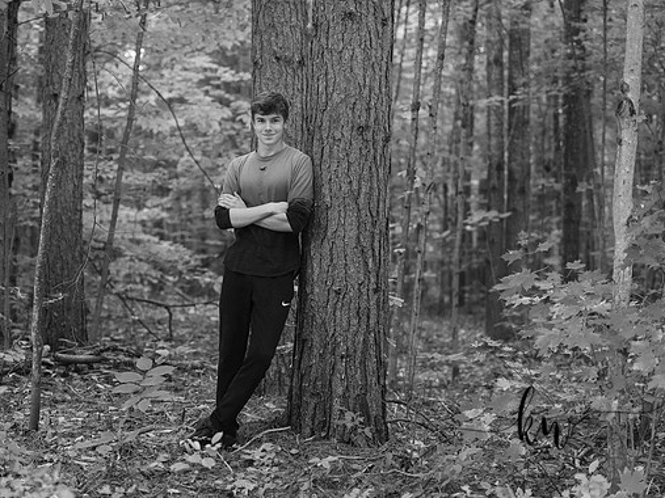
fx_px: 1479
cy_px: 251
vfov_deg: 19.1
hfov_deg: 25.3
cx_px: 287
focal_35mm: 77
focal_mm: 70
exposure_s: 1/200
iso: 800
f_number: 2.8
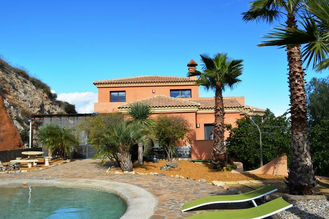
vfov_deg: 46.4
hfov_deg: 65.5
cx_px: 165
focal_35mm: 28
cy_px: 107
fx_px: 256
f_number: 8
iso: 100
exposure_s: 1/250
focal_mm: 18
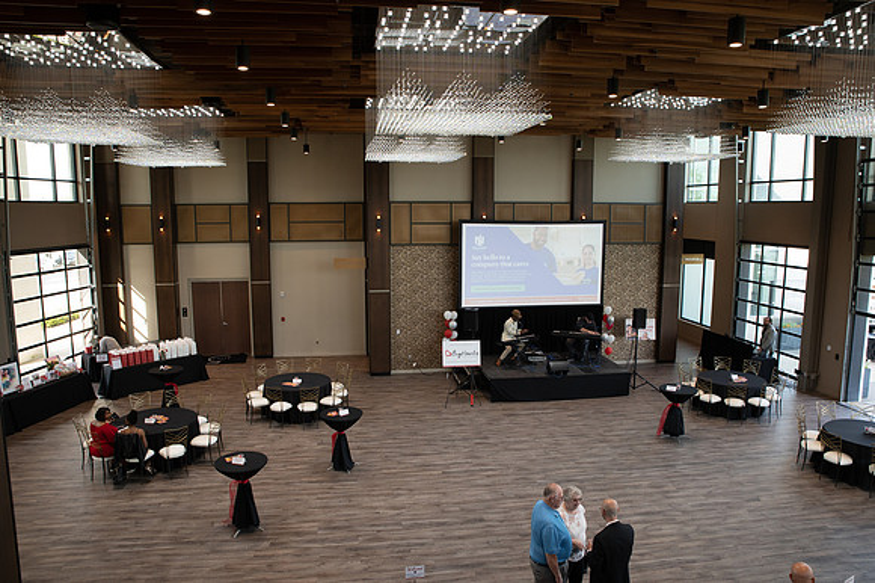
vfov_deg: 51.7
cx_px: 438
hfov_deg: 72.1
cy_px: 292
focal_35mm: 25
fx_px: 601
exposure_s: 1/200
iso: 800
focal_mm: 24
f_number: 5
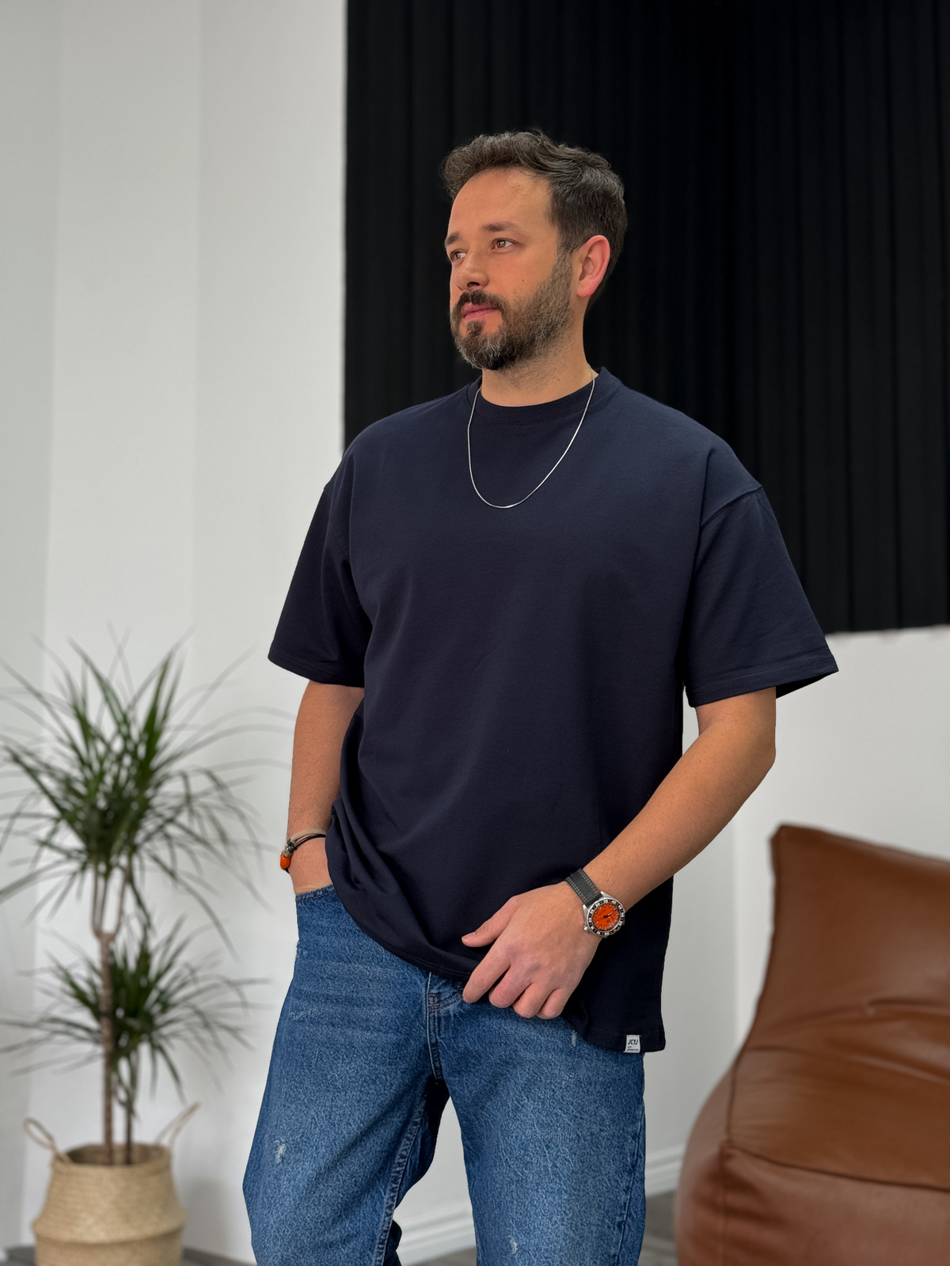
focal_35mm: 48
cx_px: 475
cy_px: 633
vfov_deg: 39.7
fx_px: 1756
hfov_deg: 30.3
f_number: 1.8
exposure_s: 1/70
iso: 100
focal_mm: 6.86
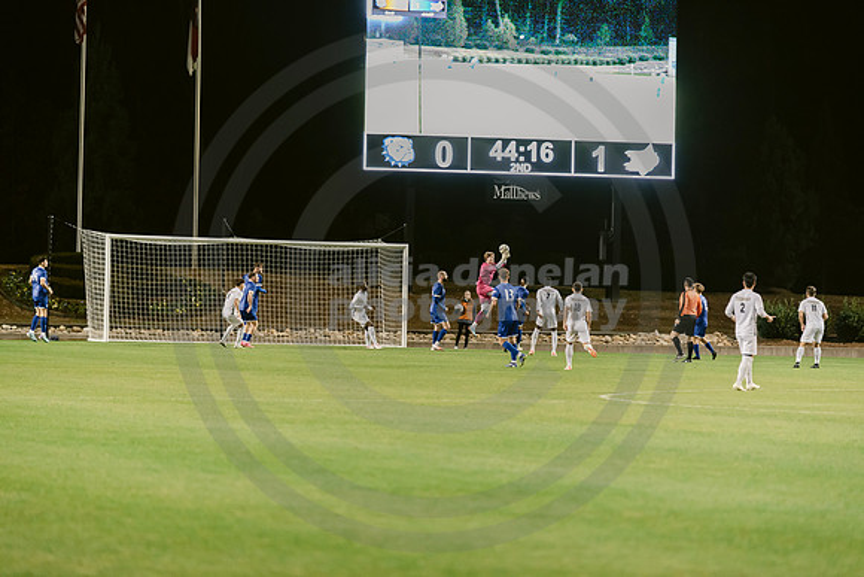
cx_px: 432
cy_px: 288
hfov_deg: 10.3
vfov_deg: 6.9
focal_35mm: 200
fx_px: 4801
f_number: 2.8
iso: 1600
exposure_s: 1/400
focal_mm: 200
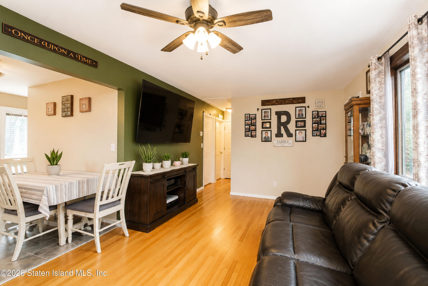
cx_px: 214
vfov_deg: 77.3
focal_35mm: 15
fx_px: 178
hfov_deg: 100.4
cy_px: 143
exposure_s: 1/60
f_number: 7.1
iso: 2000
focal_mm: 10
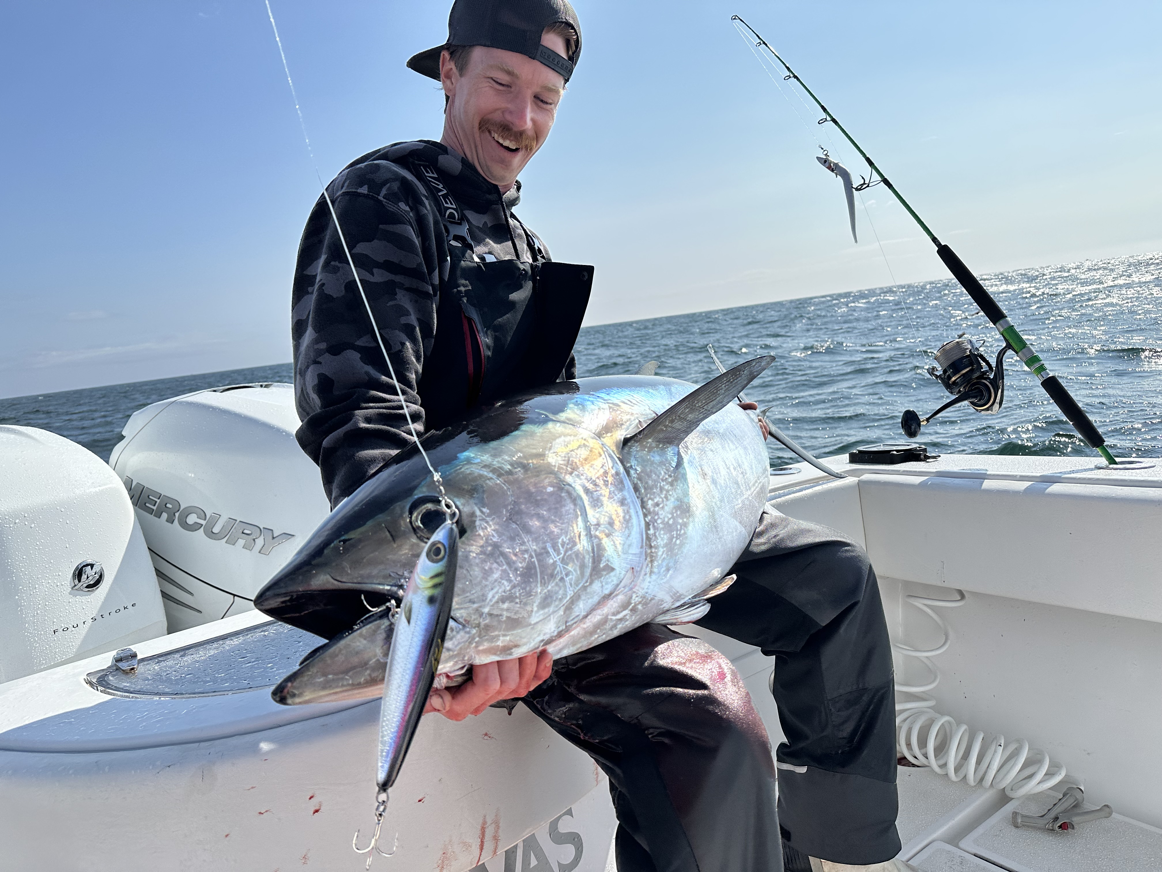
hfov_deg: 71.6
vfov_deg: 56.8
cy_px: 436
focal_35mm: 24
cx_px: 581
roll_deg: +9.0
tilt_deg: -9.1
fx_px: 806
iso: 80
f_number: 1.78
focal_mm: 6.86
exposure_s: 1/9709
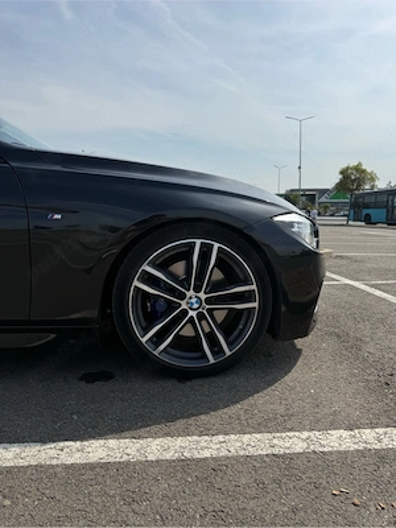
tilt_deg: -6.4
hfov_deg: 56.8
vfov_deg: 71.6
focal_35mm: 24
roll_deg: -0.9
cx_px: 198
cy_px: 264
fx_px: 366
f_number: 1.78
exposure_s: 1/6711
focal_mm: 6.76
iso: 80
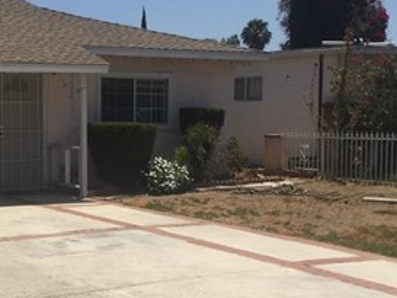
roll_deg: +0.0
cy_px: 217
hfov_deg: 27.7
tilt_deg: -6.4
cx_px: 54
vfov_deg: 21.5
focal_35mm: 68
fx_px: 780
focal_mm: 4.15
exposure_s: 1/3968
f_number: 2.2
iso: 32
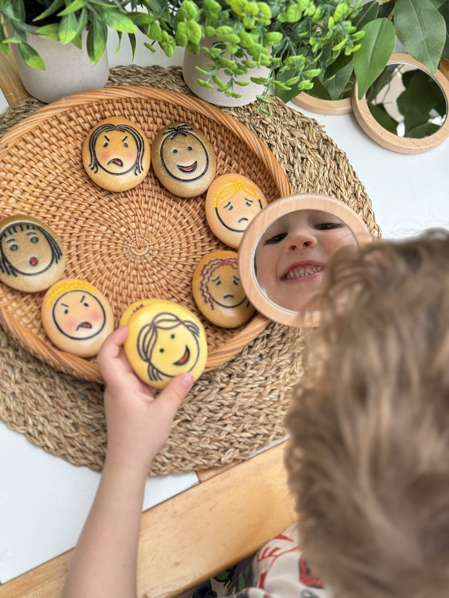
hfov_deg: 30.3
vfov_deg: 39.7
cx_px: 224
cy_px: 299
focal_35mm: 48
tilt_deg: -66.7
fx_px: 830
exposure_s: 1/121
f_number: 1.78
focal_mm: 6.76
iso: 64
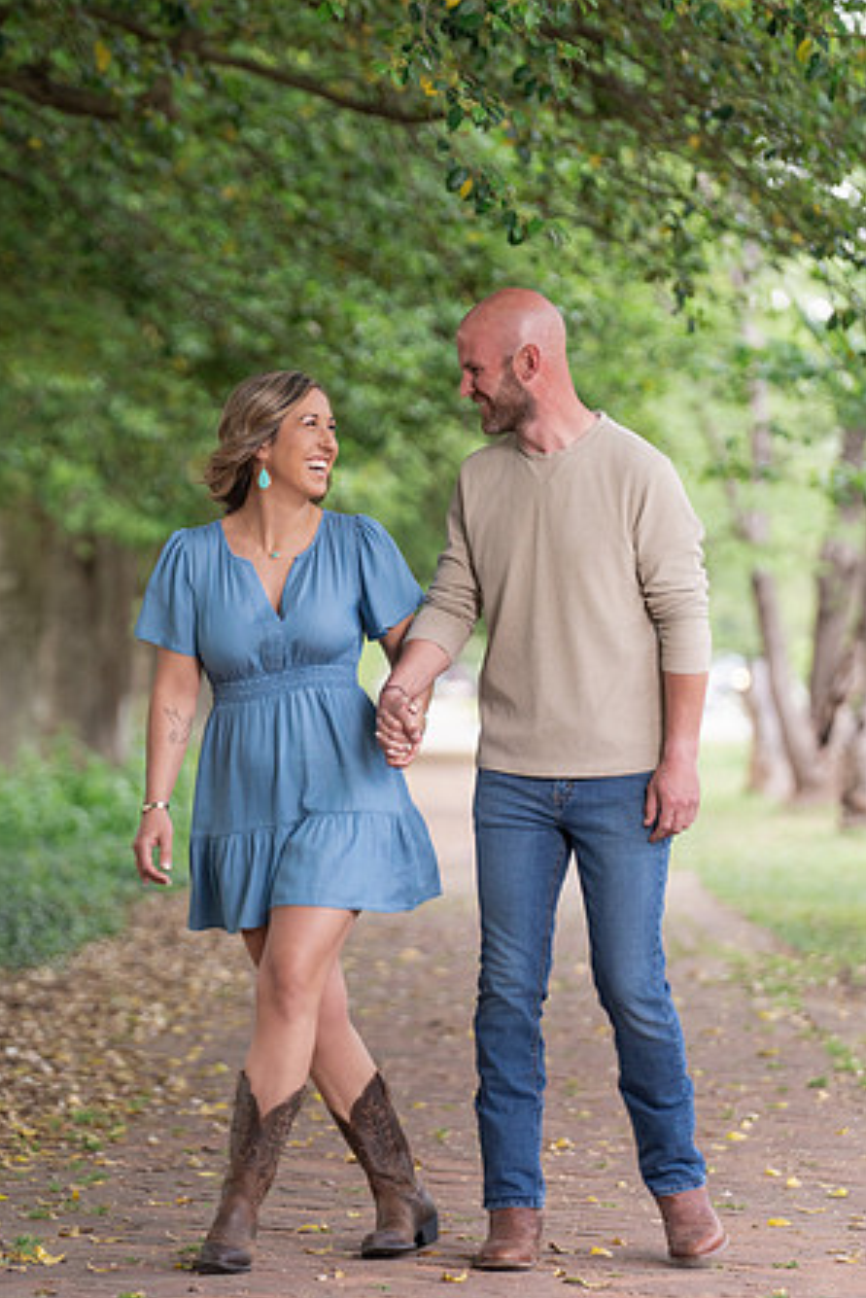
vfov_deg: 11.9
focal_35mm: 172
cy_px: 650
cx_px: 432
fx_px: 6201
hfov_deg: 8.0
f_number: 4
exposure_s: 1/200
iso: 800
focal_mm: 170
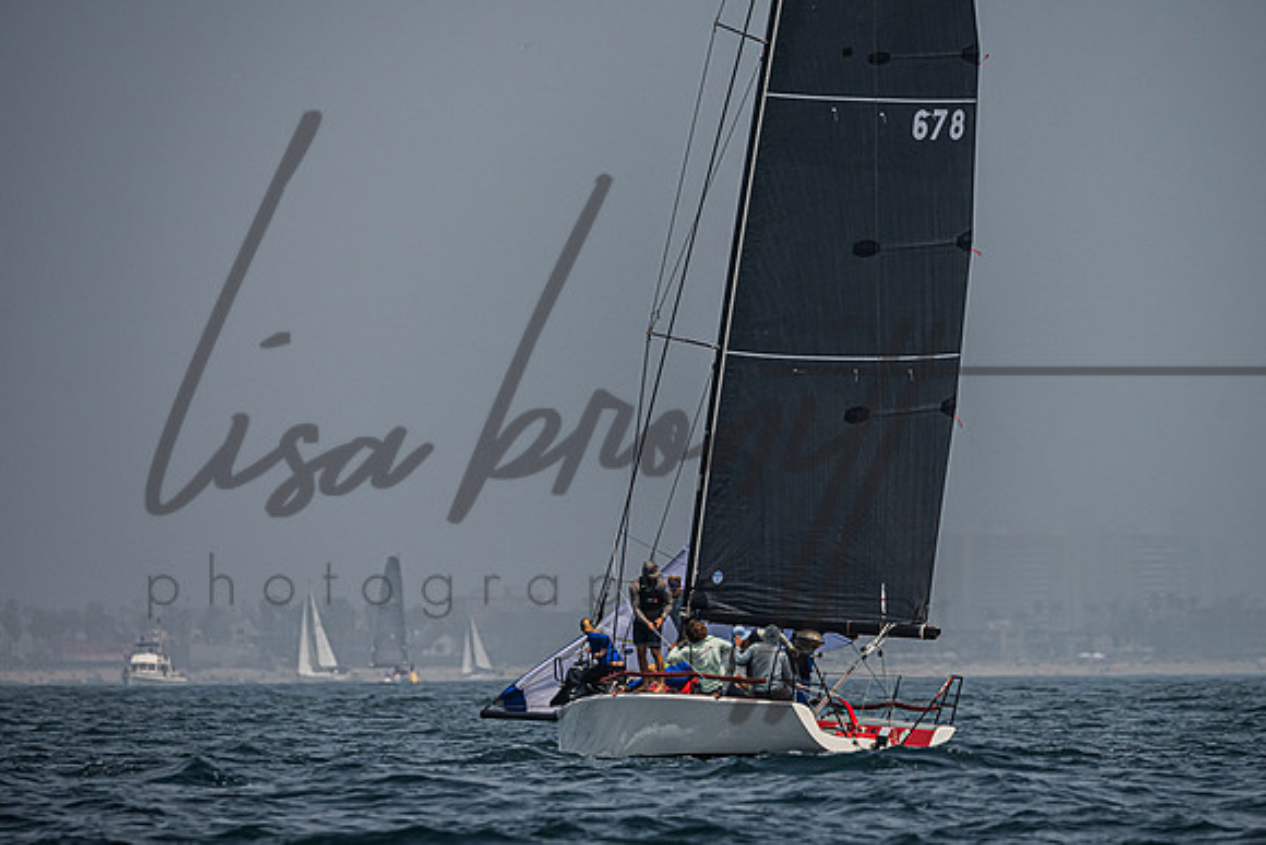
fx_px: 13886
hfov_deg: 5.2
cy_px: 444
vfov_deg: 3.5
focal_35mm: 395
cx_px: 709
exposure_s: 1/5000
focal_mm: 310
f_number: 6.3
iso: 400
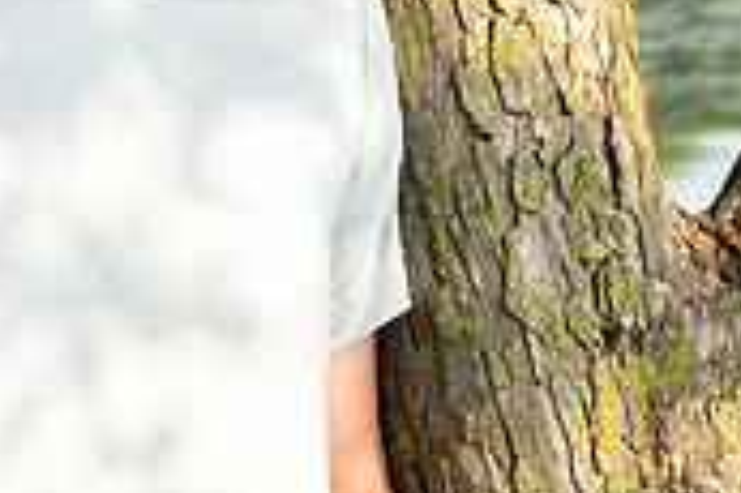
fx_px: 3208
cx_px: 116
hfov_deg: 13.1
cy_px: 184
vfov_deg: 8.8
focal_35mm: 156
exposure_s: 1/160
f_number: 7.1
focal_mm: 60
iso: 200
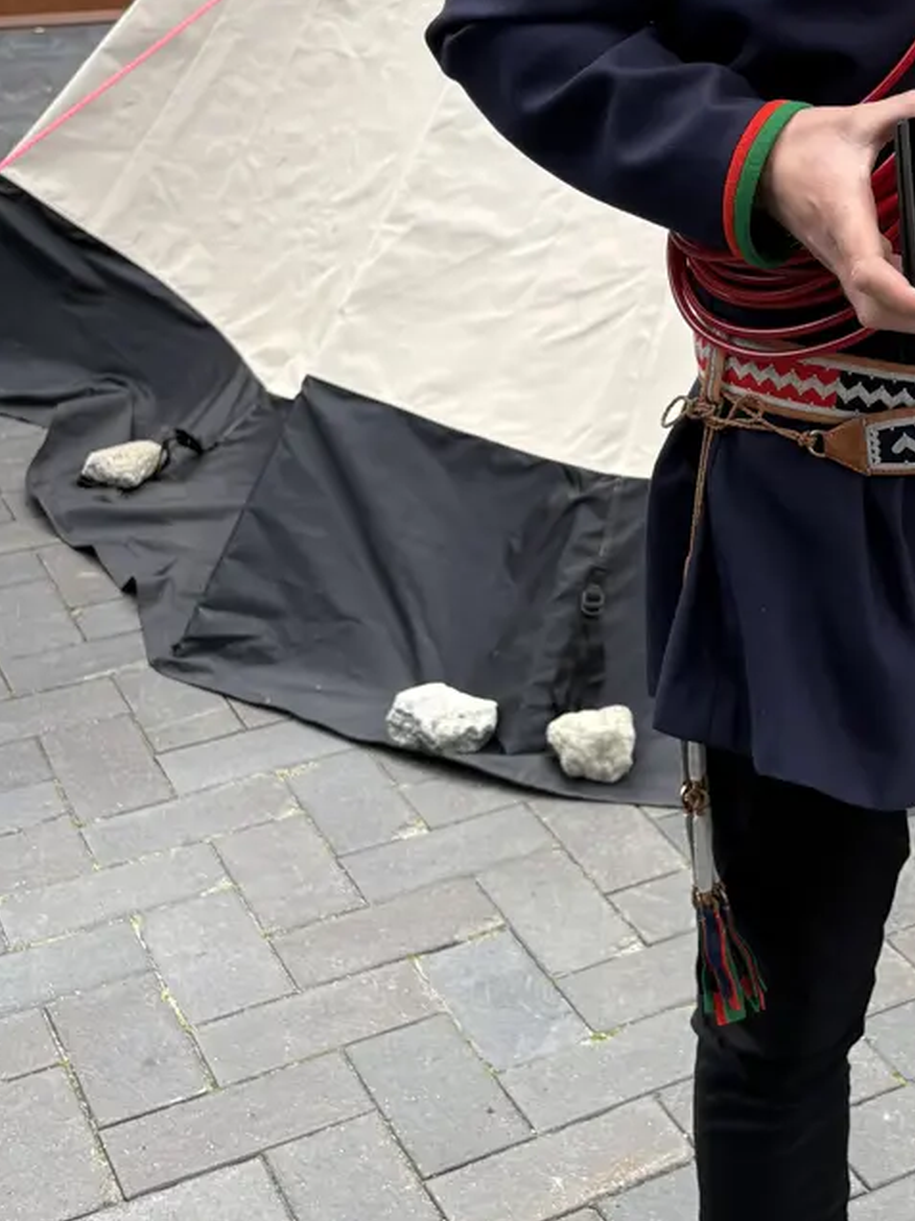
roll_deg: -3.2
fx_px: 2150
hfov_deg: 22.5
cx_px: 1036
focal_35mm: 61
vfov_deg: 30.6
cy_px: 170
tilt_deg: -13.7
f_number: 1.6
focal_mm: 5.96
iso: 50
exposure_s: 1/647
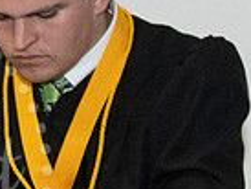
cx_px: -162
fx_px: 1306
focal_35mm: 180
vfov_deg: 8.1
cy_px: 292
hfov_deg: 10.5
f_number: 8
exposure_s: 1/200
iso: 6400
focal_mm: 28
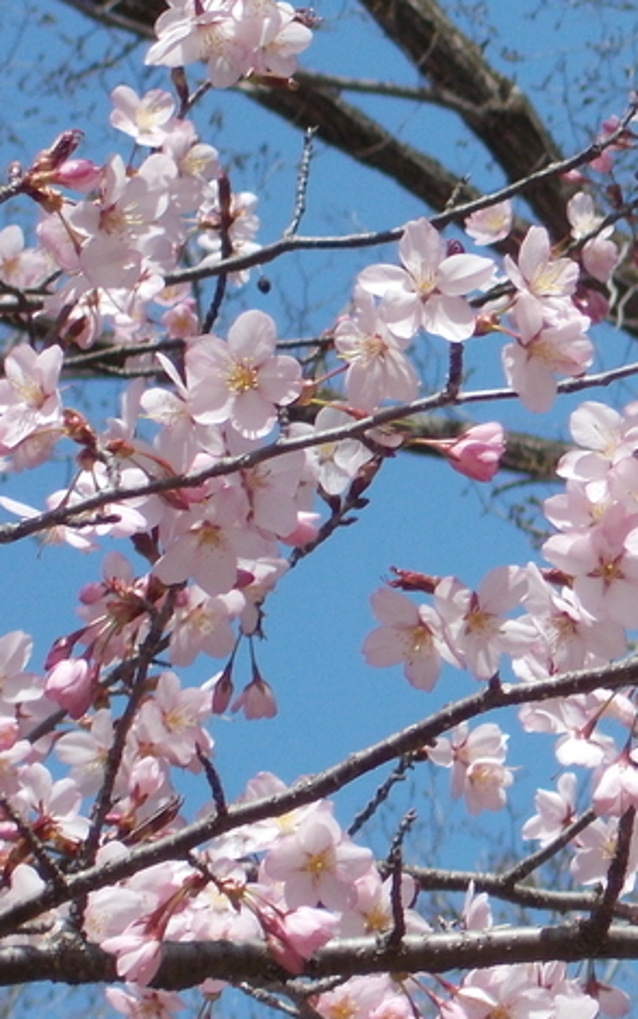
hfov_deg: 3.7
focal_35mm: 352
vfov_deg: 6.0
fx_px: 9787
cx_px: 981
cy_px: 427
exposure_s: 1/250
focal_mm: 23
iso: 80
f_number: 6.5
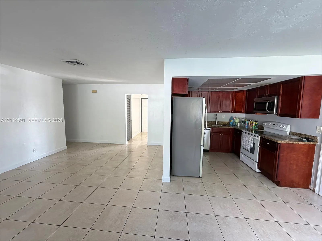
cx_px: 161
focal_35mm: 14
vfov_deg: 85.7
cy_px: 120
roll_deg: -0.2
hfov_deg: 102.1
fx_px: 130
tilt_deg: -5.6
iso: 320
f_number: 2.2
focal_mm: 2.22
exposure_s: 1/87
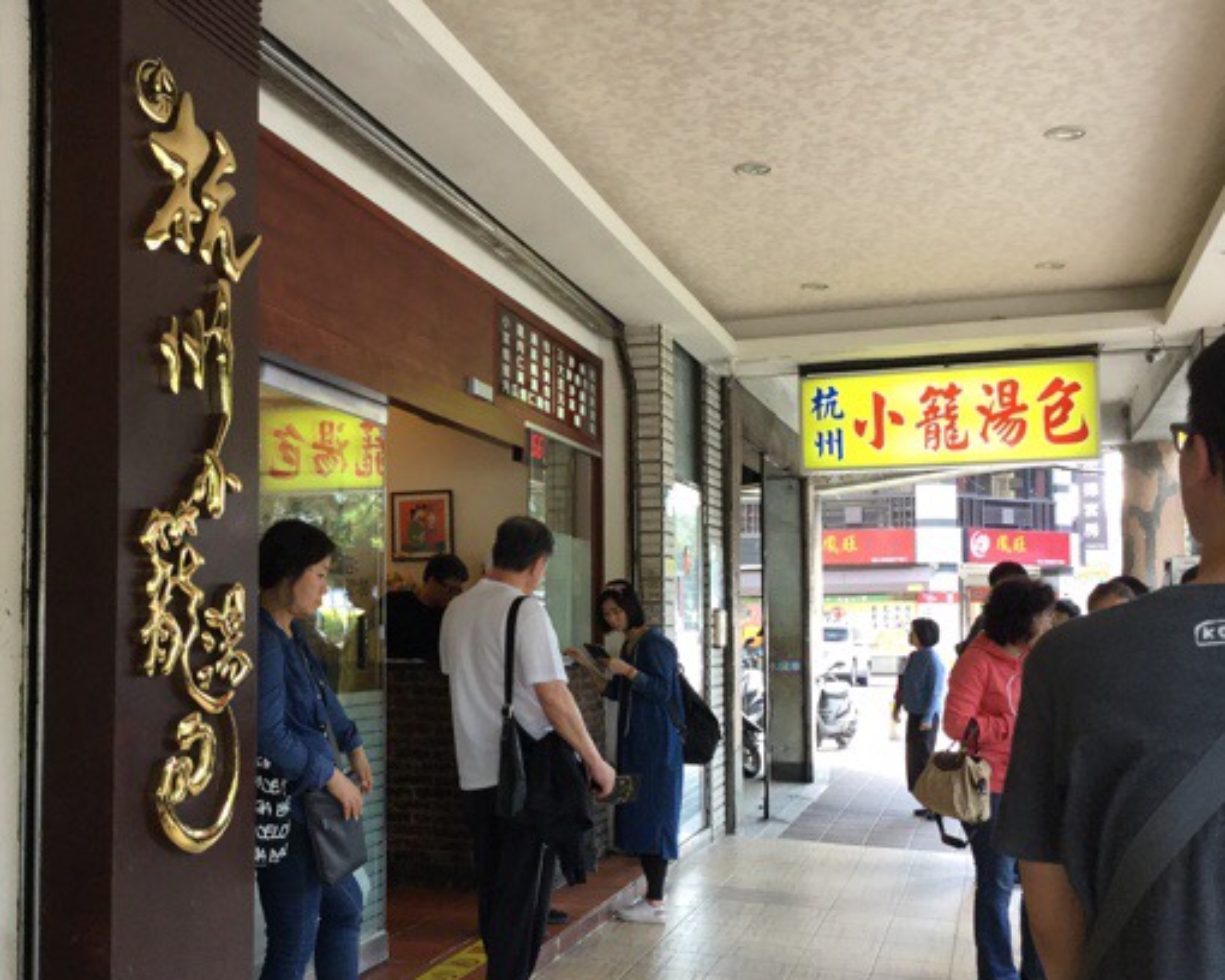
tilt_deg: +3.8
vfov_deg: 39.1
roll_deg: -1.4
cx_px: 550
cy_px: 564
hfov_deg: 47.9
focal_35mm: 38
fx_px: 1378
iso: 25
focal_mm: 3.3
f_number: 2.4
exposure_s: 1/30
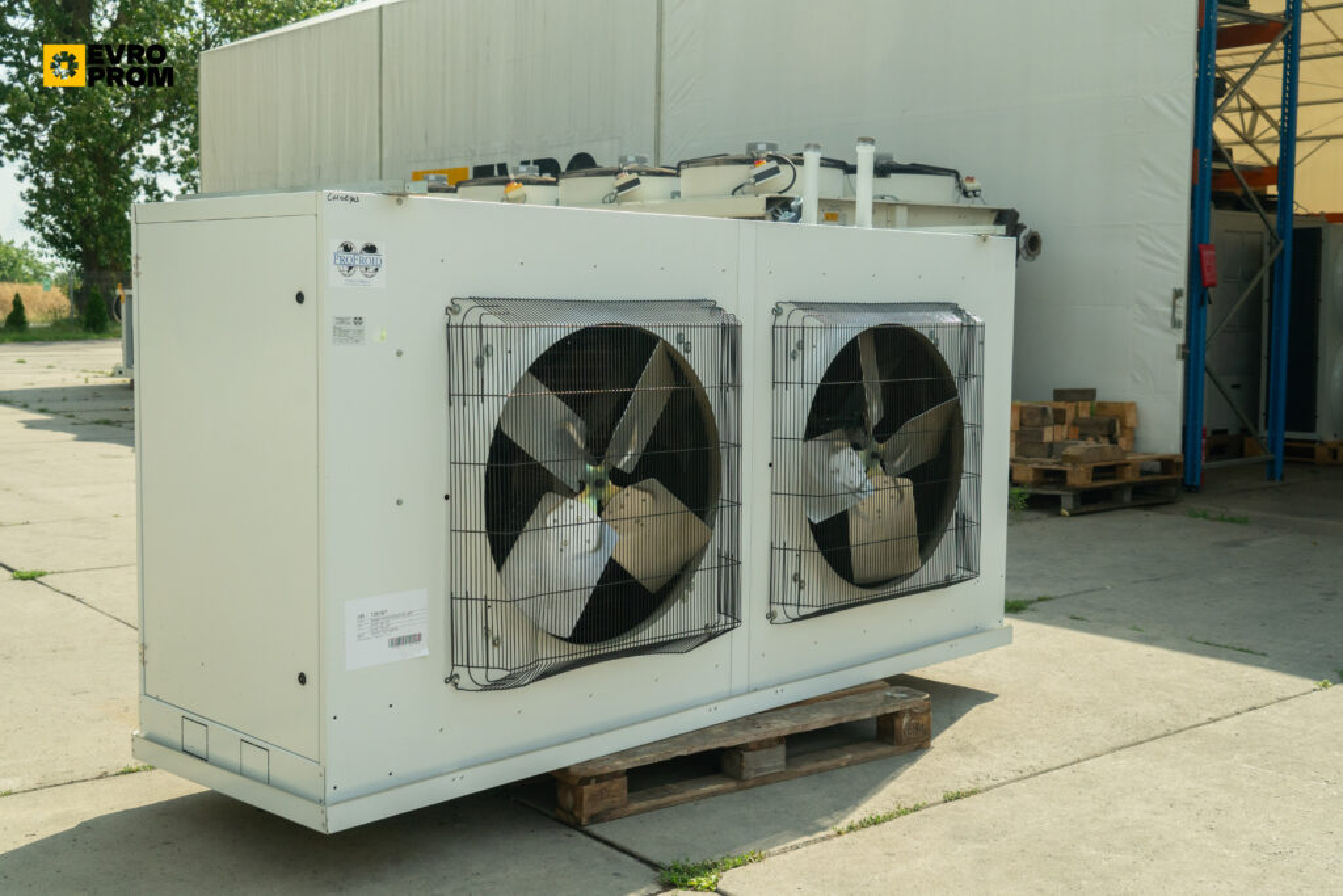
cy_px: 448
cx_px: 672
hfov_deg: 49.5
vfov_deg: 34.2
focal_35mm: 39
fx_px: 1455
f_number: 8
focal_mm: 39
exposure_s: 1/320
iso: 640
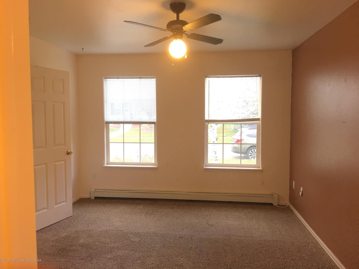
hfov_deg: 61.7
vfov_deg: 48.2
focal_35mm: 29
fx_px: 301
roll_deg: +0.1
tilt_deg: -3.7
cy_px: 134
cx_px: 180
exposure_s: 1/15
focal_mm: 4.15
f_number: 2.2
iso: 32
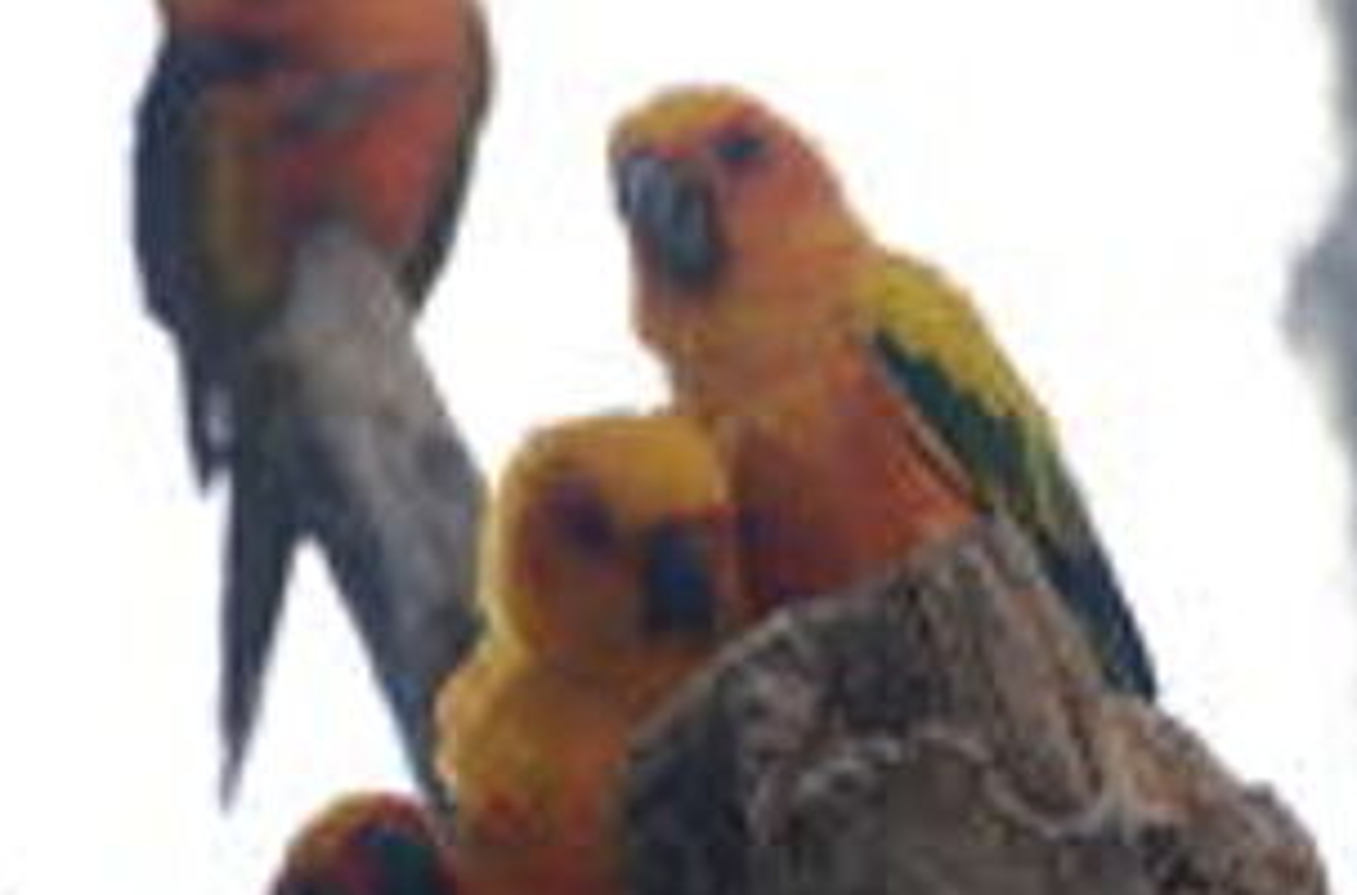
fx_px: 9808
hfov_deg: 7.9
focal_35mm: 261
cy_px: 696
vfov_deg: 5.2
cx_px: 672
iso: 250
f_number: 5.6
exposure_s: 1/160
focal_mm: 110
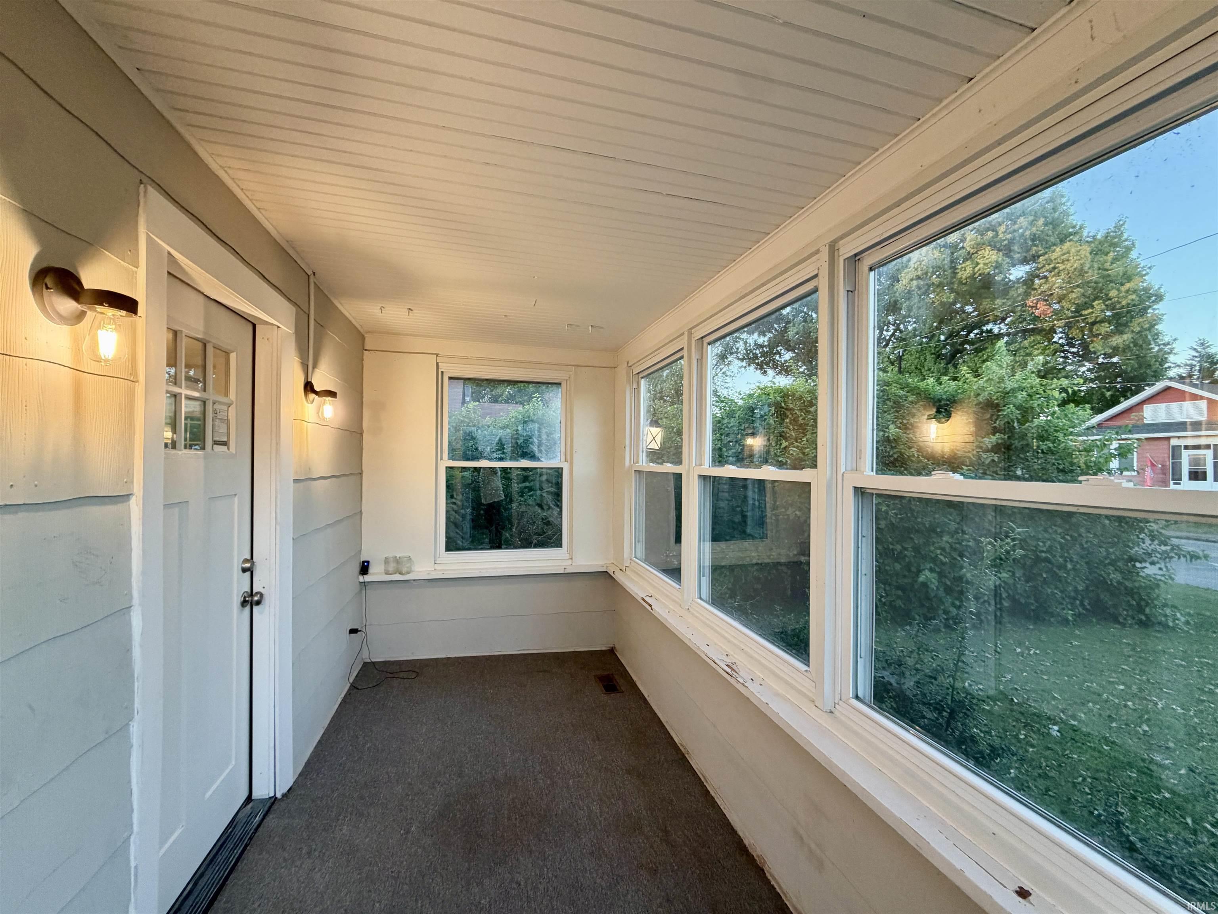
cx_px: 609
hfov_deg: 102.1
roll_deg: -1.0
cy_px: 457
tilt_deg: +1.0
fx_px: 493
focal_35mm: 14
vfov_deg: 85.7
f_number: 2.2
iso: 200
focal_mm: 2.22
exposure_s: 1/60
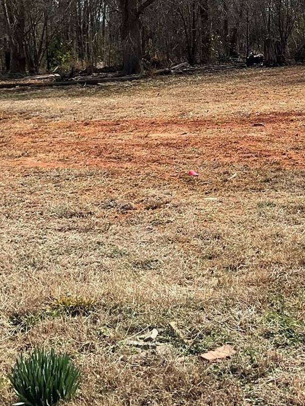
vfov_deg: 29.2
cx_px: 319
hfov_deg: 21.6
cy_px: 82
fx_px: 763
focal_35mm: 65
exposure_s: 1/1848
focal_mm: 3
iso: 16
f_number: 1.8
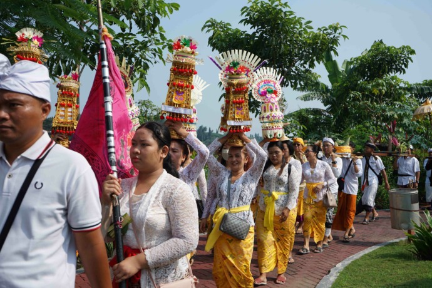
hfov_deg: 44.5
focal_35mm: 44
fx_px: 528
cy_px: 144
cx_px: 216
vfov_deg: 30.5
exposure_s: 1/250
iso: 100
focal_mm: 44
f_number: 8
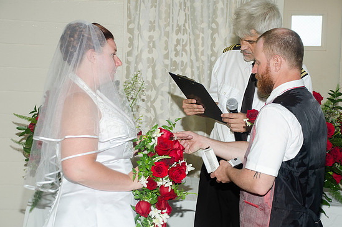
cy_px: 108
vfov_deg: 17.9
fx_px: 721
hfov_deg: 26.7
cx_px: 175
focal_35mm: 76
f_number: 5.6
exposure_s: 1/250
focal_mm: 48
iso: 400
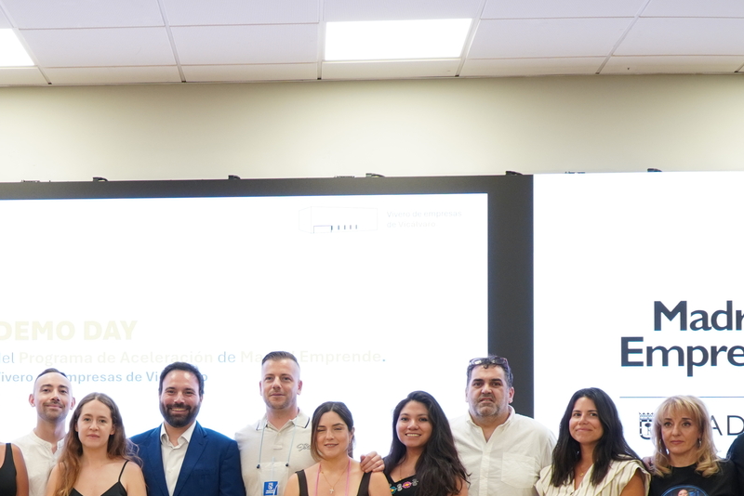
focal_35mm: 69
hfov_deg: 28.5
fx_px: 1426
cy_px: 467
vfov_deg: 19.3
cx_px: 135
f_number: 4
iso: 400
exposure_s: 1/50
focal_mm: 23
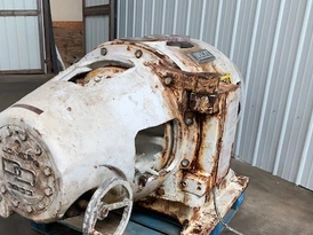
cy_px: 157
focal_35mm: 38
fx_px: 343
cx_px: 105
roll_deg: -0.2
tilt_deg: -20.5
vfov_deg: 37.3
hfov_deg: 48.2
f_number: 1.8
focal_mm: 4.25
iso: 40
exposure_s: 1/121
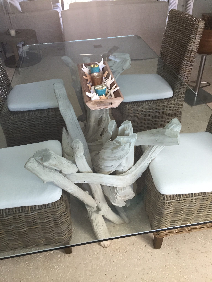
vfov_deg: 61.7
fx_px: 237
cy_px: 141
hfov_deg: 48.2
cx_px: 106
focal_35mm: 29
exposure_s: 1/30
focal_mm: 4.15
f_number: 2.2
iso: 50
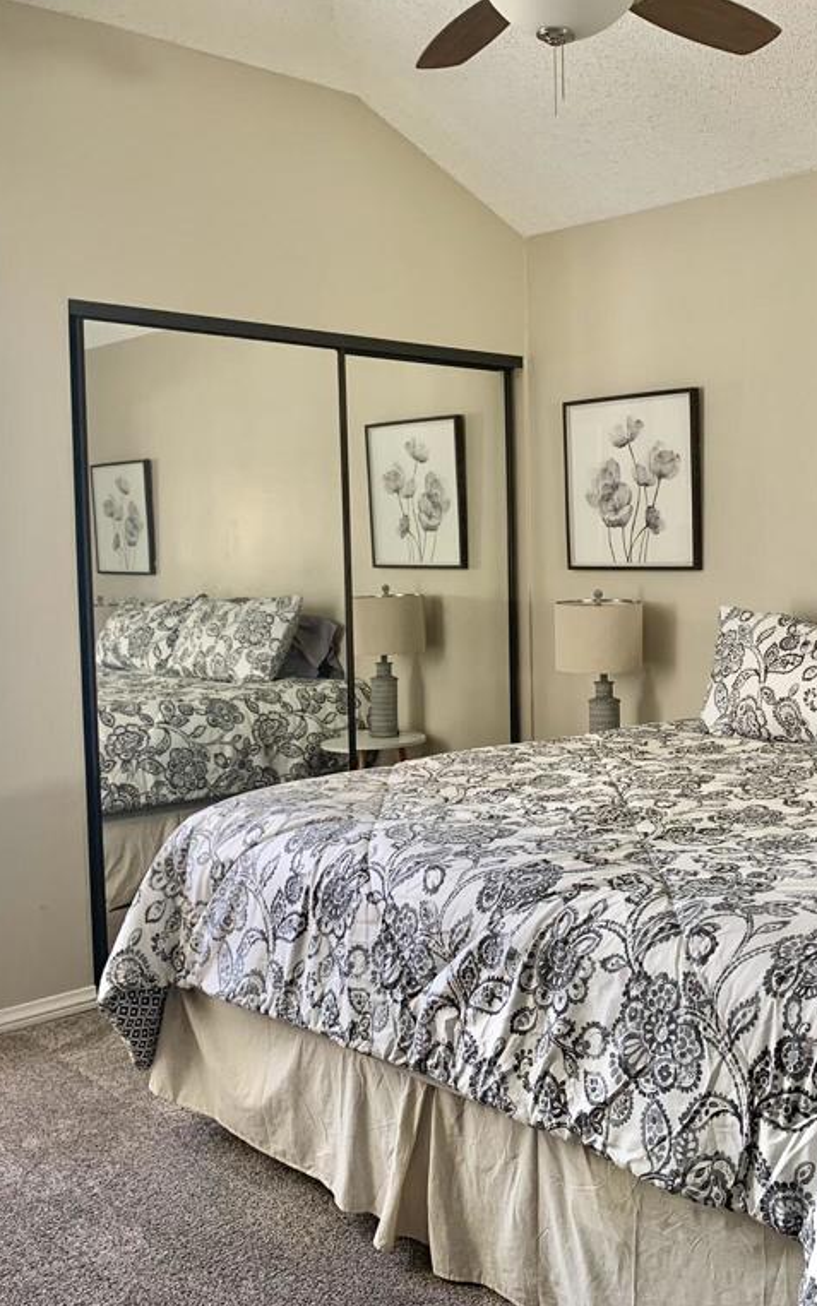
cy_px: 652
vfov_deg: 52.7
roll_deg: +0.6
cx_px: 618
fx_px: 1318
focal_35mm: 37
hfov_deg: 33.7
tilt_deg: -5.3
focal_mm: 4.25
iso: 100
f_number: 1.8
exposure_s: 1/60
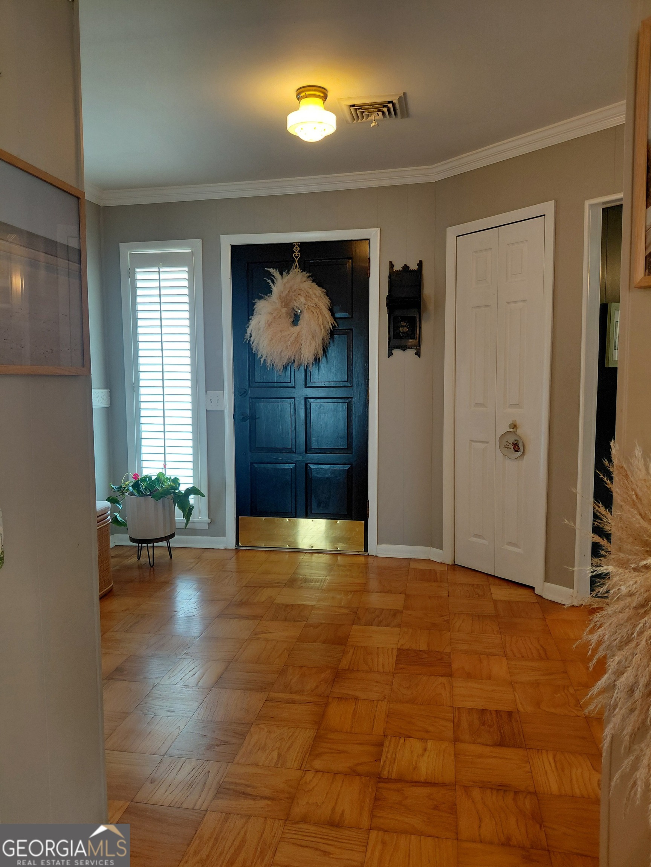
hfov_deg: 54.9
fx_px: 627
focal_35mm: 25
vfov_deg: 69.4
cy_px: 434
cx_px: 326
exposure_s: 1/60
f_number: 1.8
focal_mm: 4.69
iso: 250
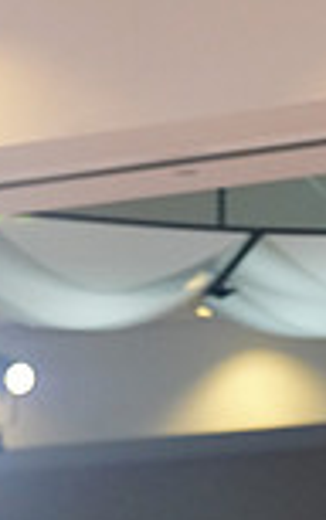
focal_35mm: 290
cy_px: 982
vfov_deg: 7.0
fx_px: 4111
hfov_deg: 4.5
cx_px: 144
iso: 2500
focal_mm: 75
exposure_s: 1/500
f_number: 2.8
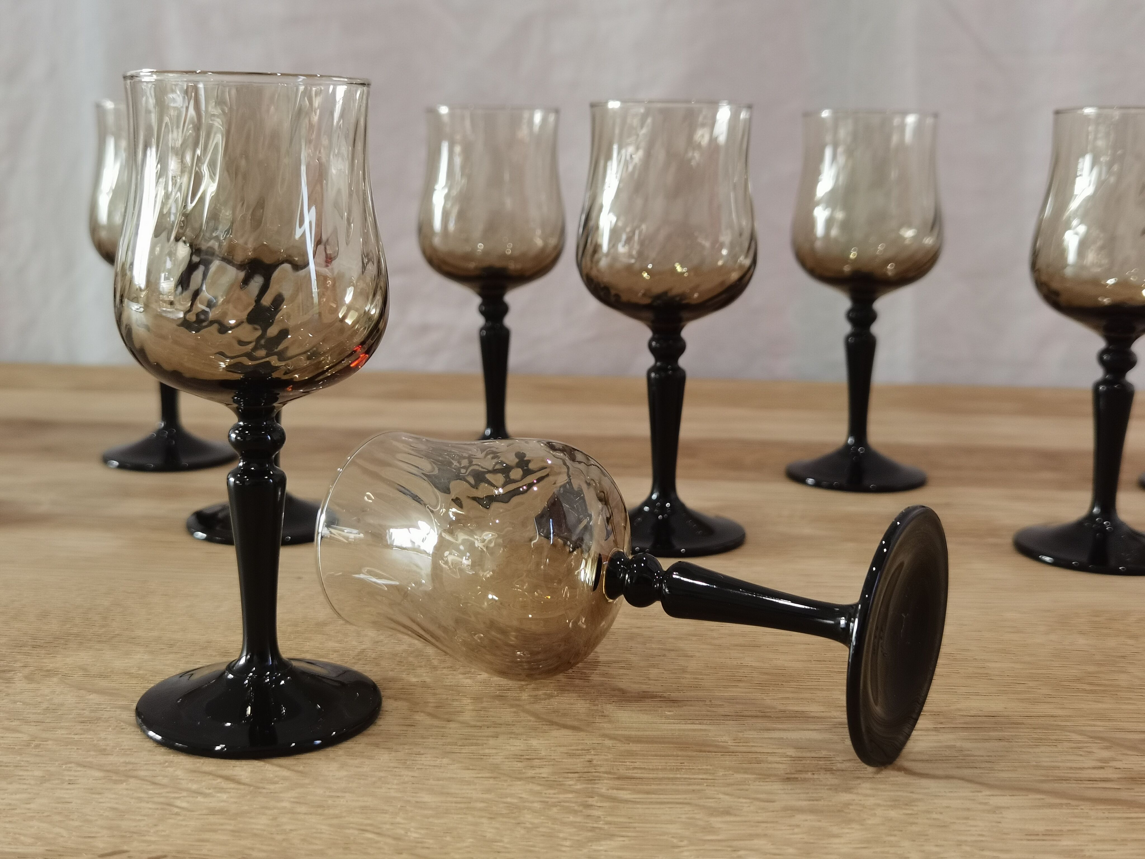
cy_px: 430
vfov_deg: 36.0
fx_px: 1323
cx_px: 572
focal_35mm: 40
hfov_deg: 46.8
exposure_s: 1/100
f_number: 1.9
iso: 80
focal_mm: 6.71
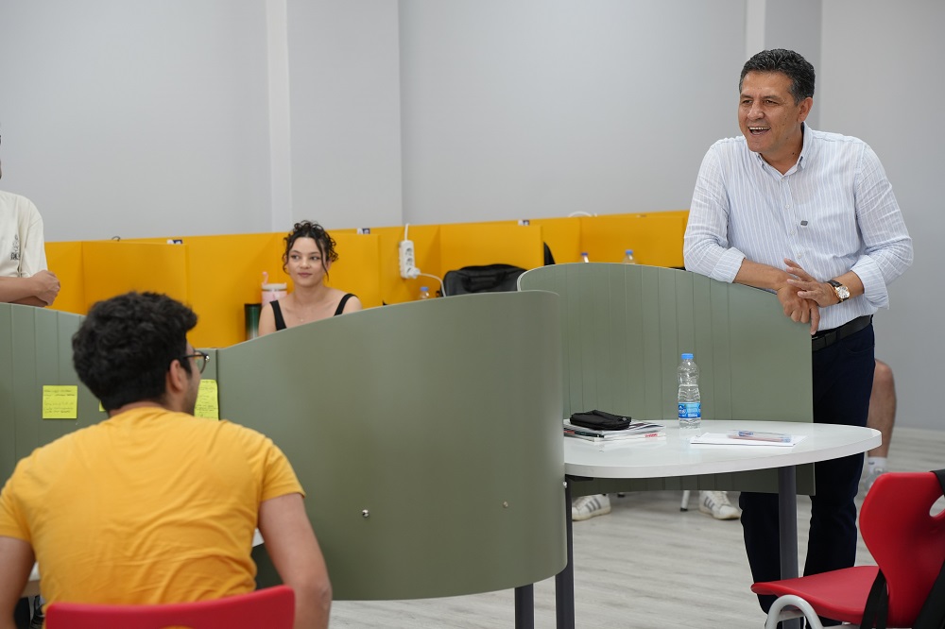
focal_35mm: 83
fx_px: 2178
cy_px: 314
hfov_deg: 24.5
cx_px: 472
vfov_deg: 16.4
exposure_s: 1/160
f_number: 4
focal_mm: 83
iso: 800
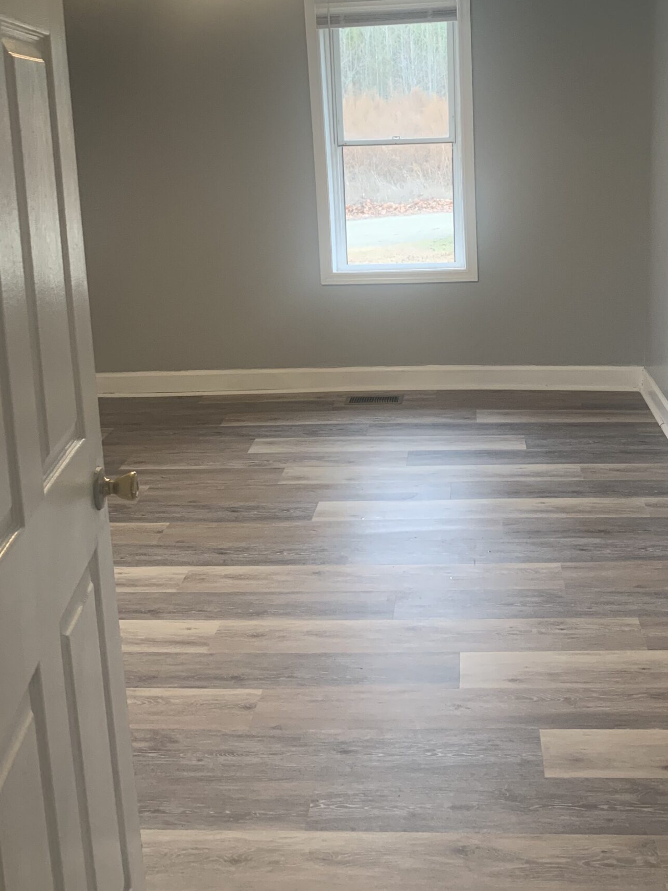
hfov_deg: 36.7
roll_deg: +0.6
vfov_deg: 47.2
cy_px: 312
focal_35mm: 39
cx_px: 399
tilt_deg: -9.1
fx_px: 1004
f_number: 1.8
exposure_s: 1/60
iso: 125
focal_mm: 4.25
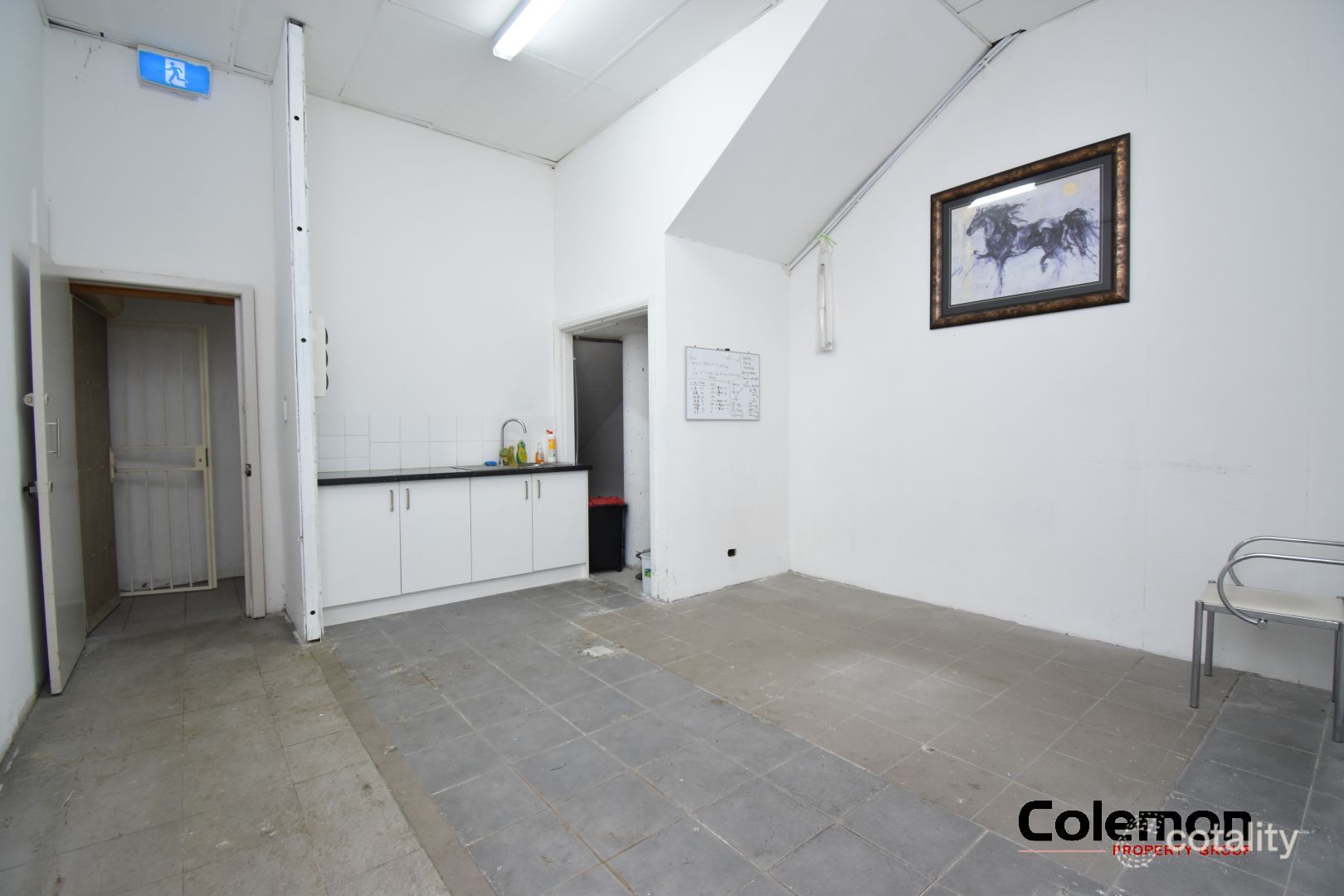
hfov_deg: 100.4
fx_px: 560
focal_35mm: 15
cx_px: 672
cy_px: 448
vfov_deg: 77.3
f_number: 4.5
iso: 1000
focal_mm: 10
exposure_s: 1/60
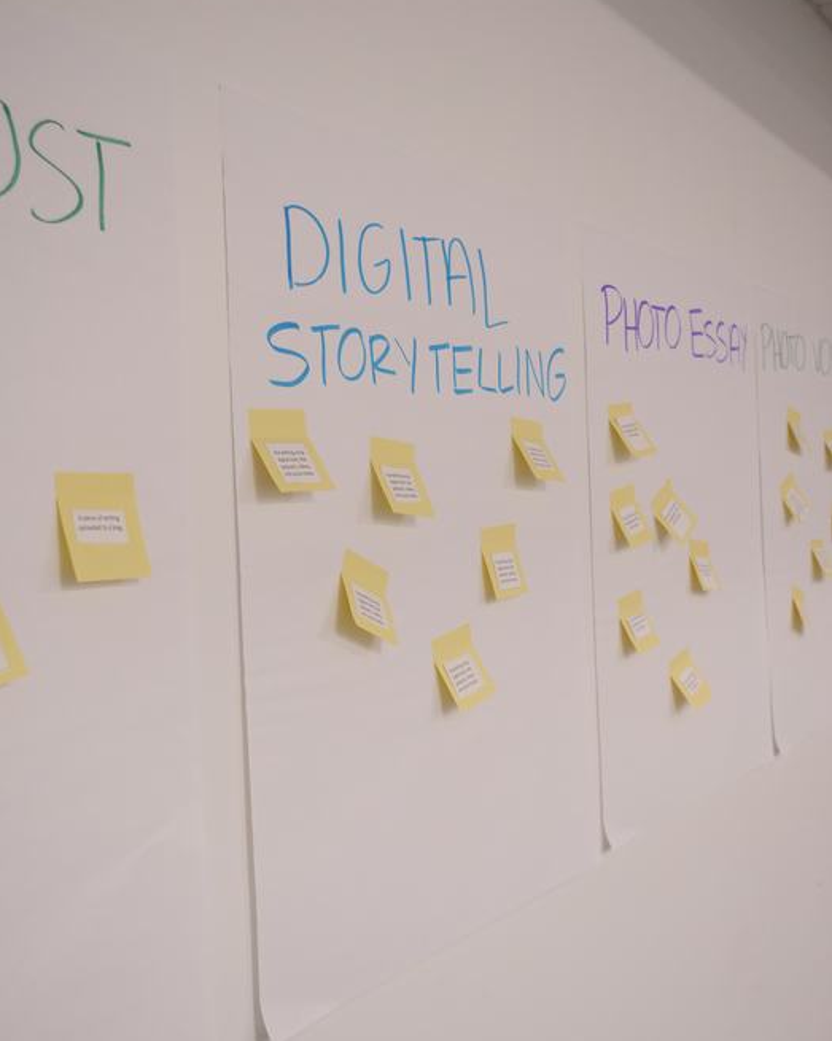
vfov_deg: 40.3
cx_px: 416
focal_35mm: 46
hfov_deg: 32.7
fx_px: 1416
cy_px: 511
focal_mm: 22
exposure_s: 1/125
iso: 1600
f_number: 3.3
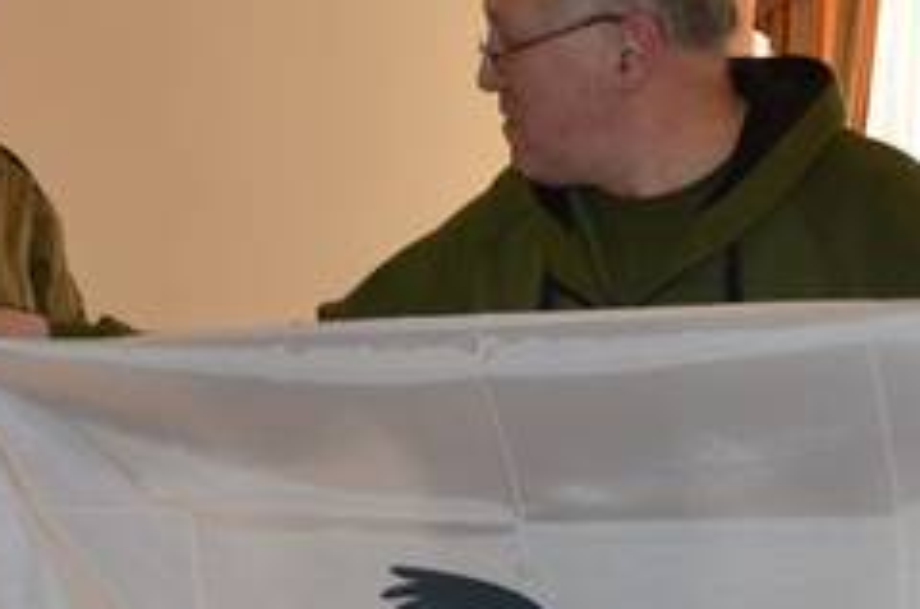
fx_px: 2652
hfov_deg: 19.6
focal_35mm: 104
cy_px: 502
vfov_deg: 13.0
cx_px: 314
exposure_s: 1/80
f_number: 4.2
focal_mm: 26
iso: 400
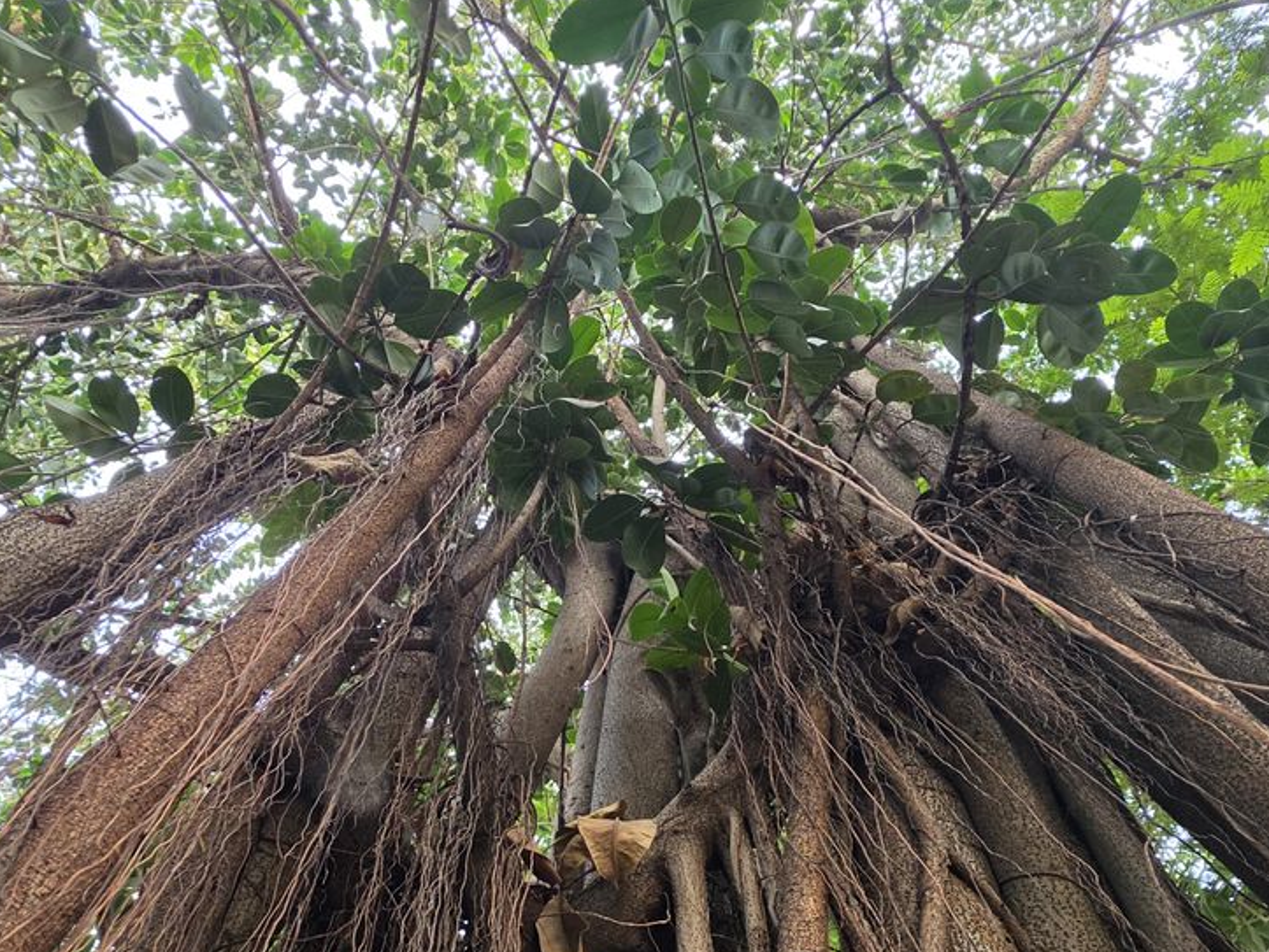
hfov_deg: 73.7
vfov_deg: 57.1
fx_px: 844
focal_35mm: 23
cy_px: 663
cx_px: 579
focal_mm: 2.2
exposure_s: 1/100
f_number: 1.9
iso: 200
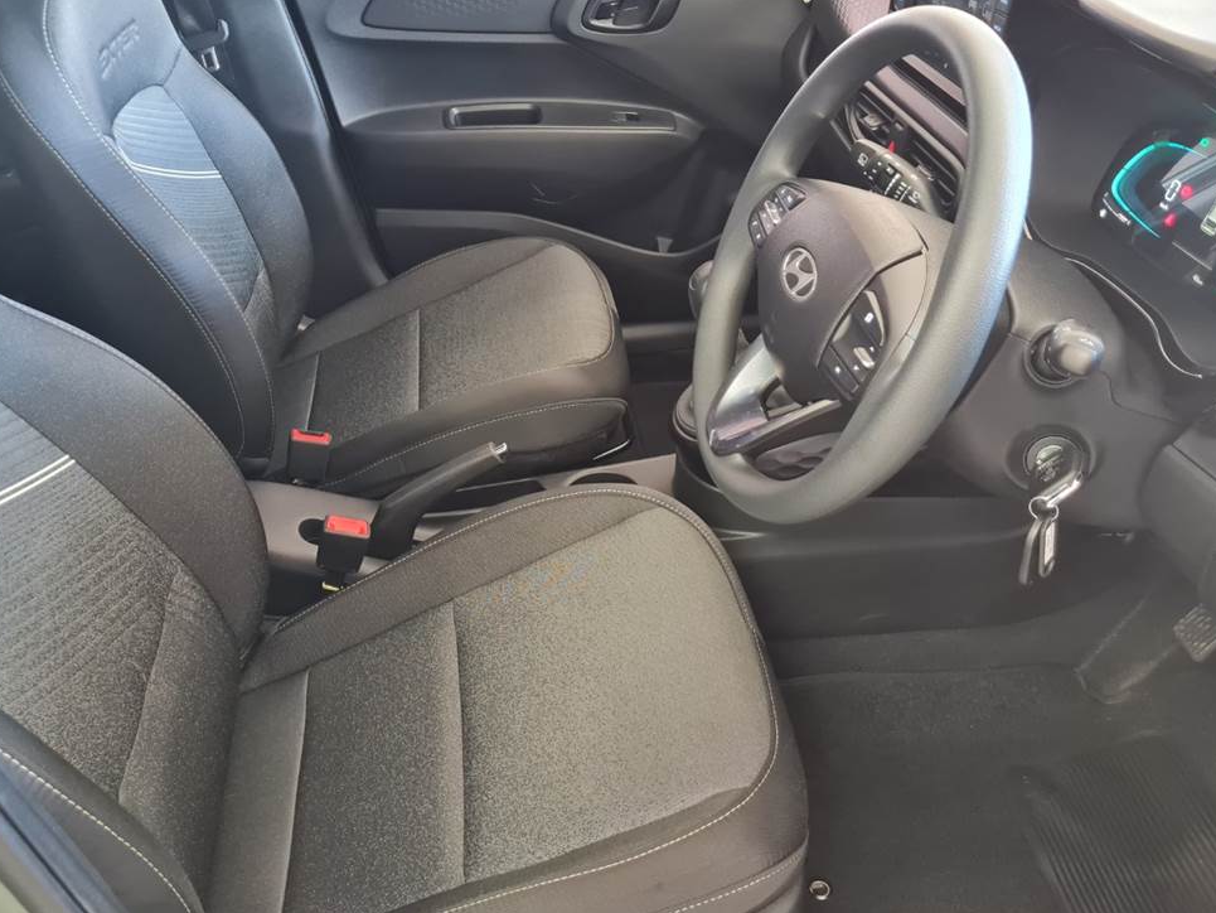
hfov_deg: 56.8
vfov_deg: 44.1
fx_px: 1124
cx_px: 570
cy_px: 418
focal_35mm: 32
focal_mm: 5.4
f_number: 1.8
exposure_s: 1/33
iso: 640
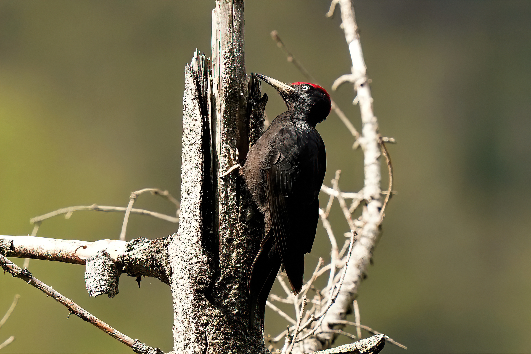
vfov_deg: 1.6
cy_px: 177
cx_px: 266
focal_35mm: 840
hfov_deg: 2.5
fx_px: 12389
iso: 2000
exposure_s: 1/3200
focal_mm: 560
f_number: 5
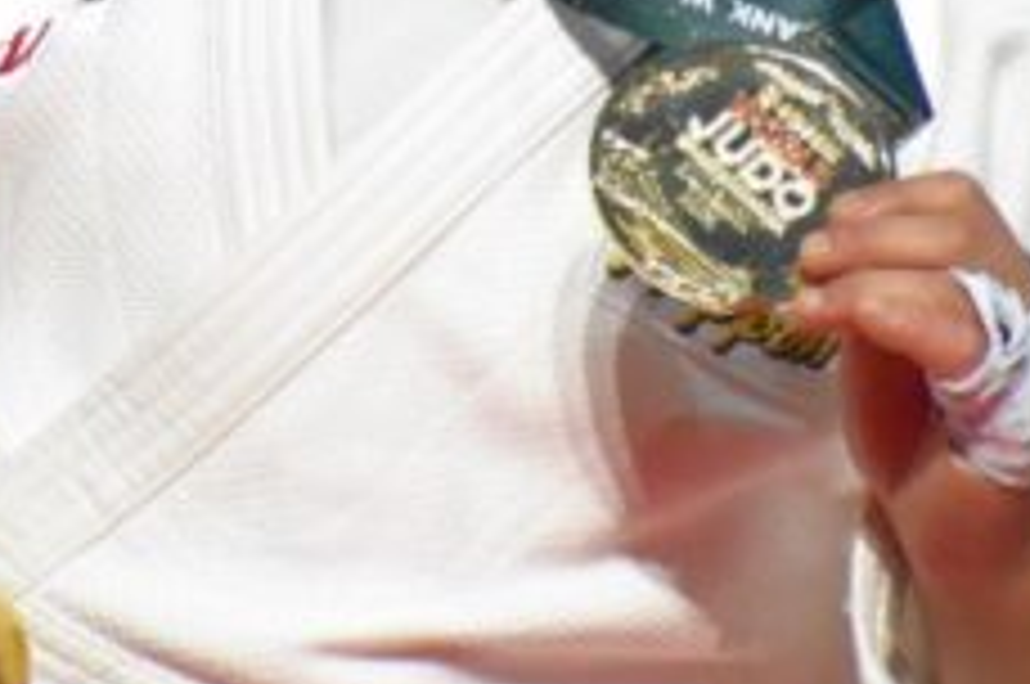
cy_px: -180
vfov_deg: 0.9
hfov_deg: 1.4
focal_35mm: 1511
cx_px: 229
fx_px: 43170
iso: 6400
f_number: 7.1
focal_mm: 300
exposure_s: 1/640
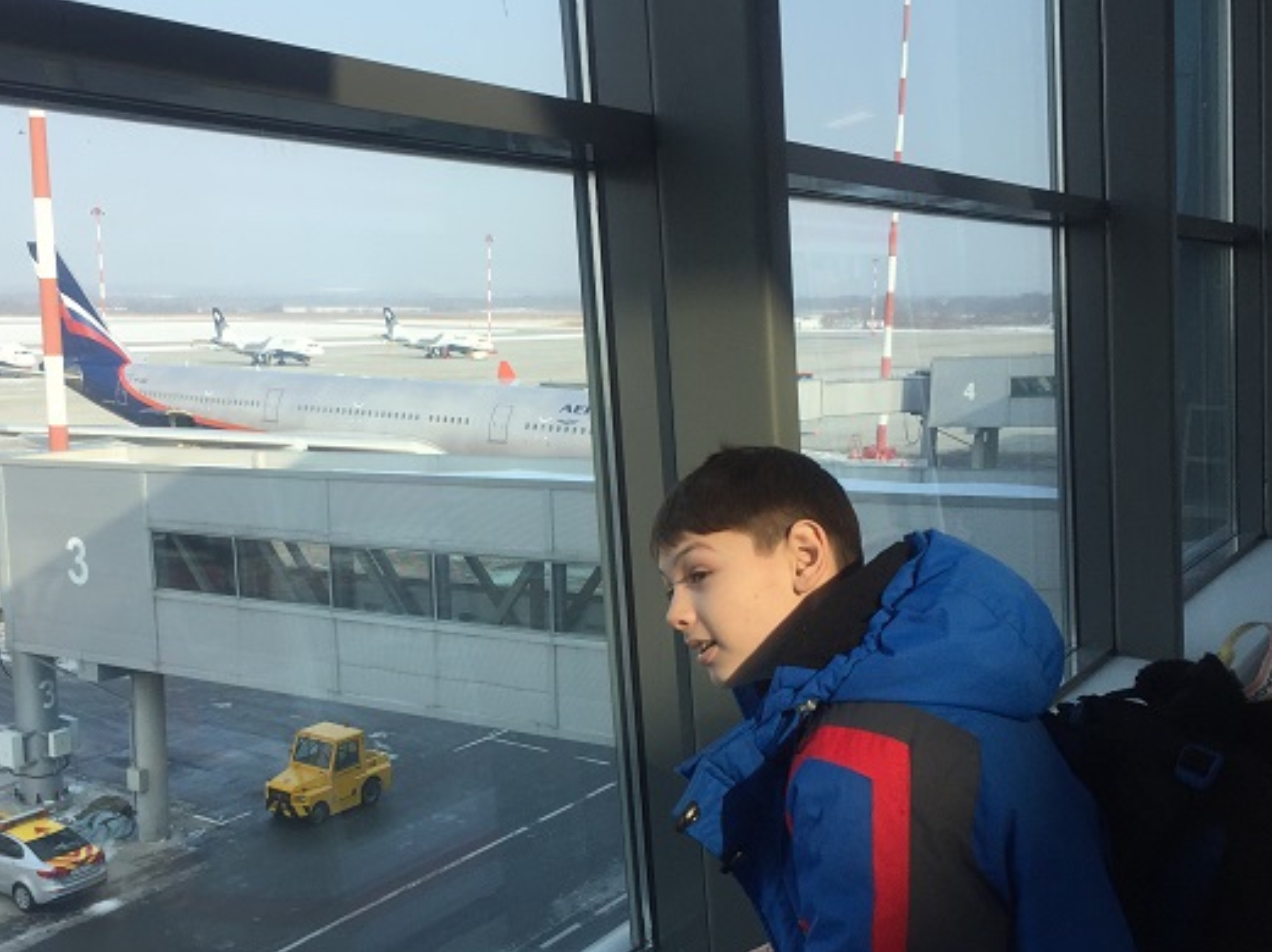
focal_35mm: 39
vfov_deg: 36.5
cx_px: 496
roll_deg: -0.5
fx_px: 1432
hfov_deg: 47.6
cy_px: 602
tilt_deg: -11.0
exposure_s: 1/942
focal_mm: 4.15
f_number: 2.2
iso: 32
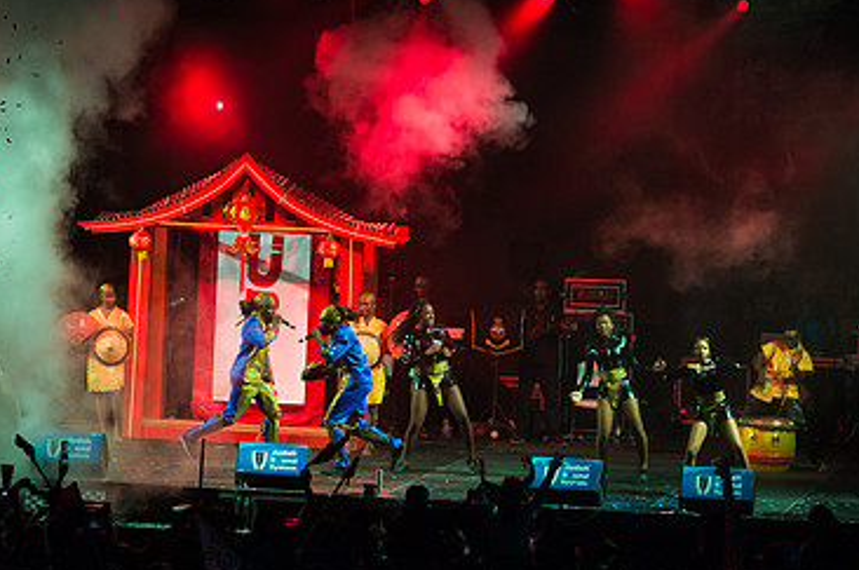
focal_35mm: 230
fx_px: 5481
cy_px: 286
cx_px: 467
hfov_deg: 9.0
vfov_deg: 6.0
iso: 3200
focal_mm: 145
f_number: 5.6
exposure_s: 1/200
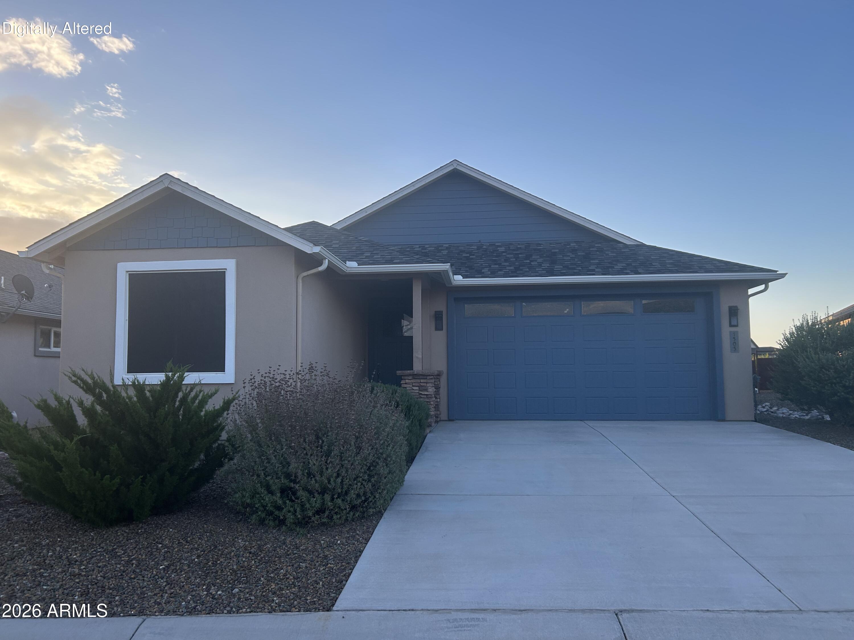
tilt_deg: +4.2
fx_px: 641
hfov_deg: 67.3
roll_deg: +1.1
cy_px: 320
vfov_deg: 53.1
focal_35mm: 26
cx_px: 427
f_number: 1.5
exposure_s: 1/859
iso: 50
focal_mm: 5.7
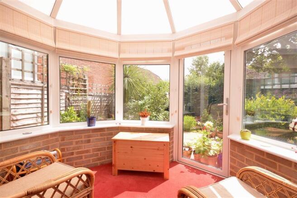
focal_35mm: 17
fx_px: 142
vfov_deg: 69.6
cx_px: 148
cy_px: 99
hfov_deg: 92.5
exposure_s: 1/80
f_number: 11
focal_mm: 11.5
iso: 200
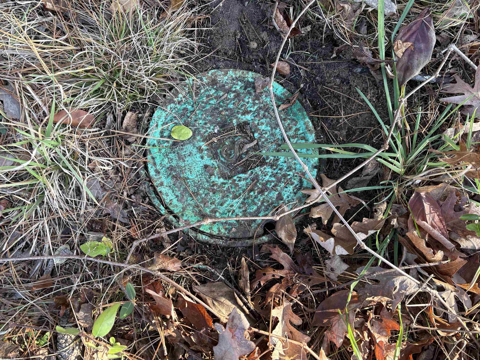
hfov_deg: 67.3
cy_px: 180
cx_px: 240
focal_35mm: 26
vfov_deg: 53.1
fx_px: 361
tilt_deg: -76.5
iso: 64
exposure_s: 1/203
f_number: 1.6
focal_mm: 5.96
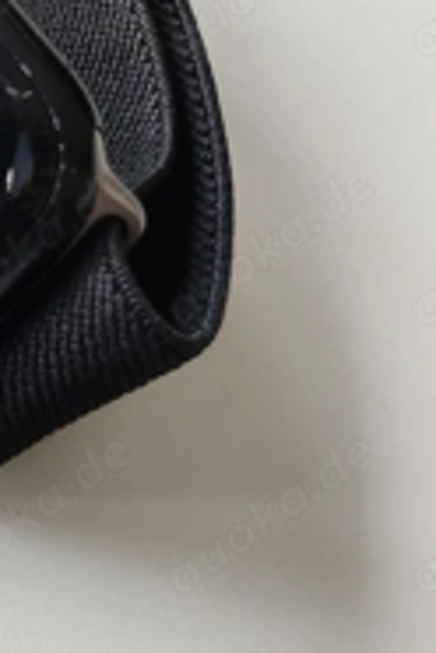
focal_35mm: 112
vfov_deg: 17.9
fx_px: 2035
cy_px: 32
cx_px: -88
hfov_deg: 12.0
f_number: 1.88
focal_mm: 5.56
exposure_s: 1/100
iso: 205
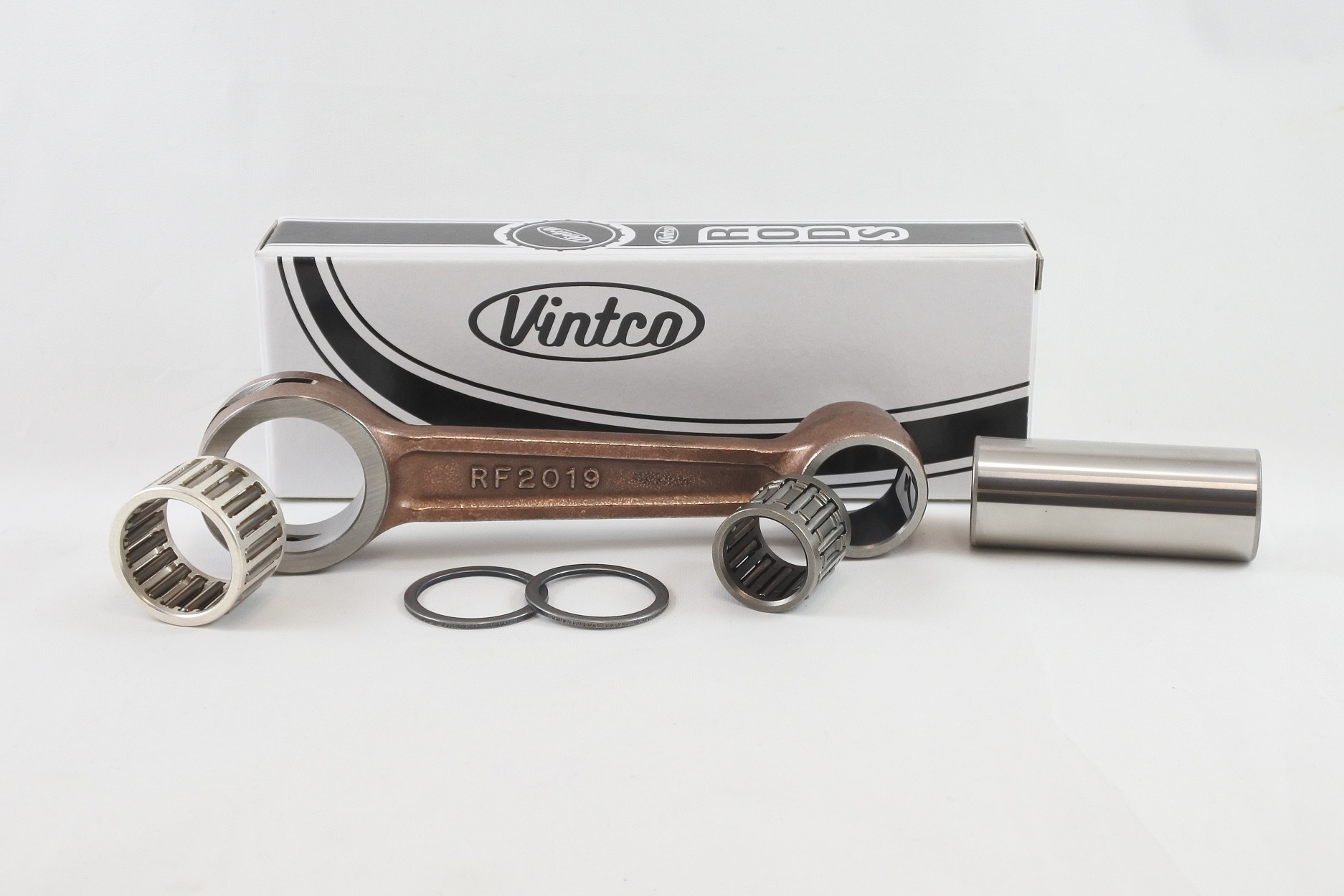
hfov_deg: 46.4
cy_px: 448
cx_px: 672
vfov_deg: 31.9
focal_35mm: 42
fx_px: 1568
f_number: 4.2
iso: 400
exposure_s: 1/125
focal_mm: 15.7
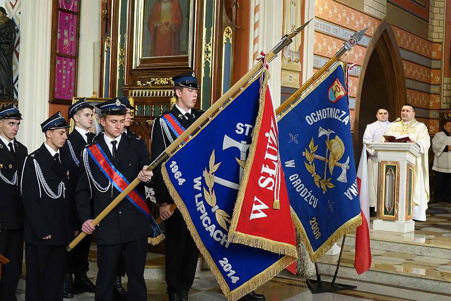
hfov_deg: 37.5
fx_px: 664
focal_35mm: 53
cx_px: 226
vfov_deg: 25.5
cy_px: 150
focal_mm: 19.37
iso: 800
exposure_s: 1/60
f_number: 2.8
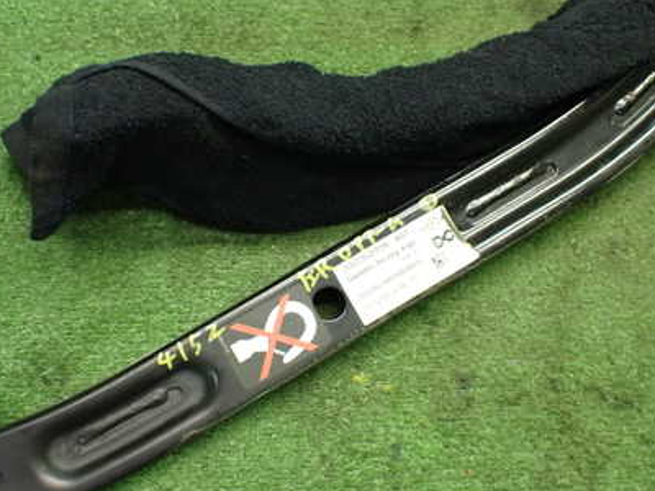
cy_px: 275
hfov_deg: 42.1
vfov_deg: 32.1
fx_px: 851
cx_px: 318
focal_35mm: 45
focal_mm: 5.4
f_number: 2.3
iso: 800
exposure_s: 1/80
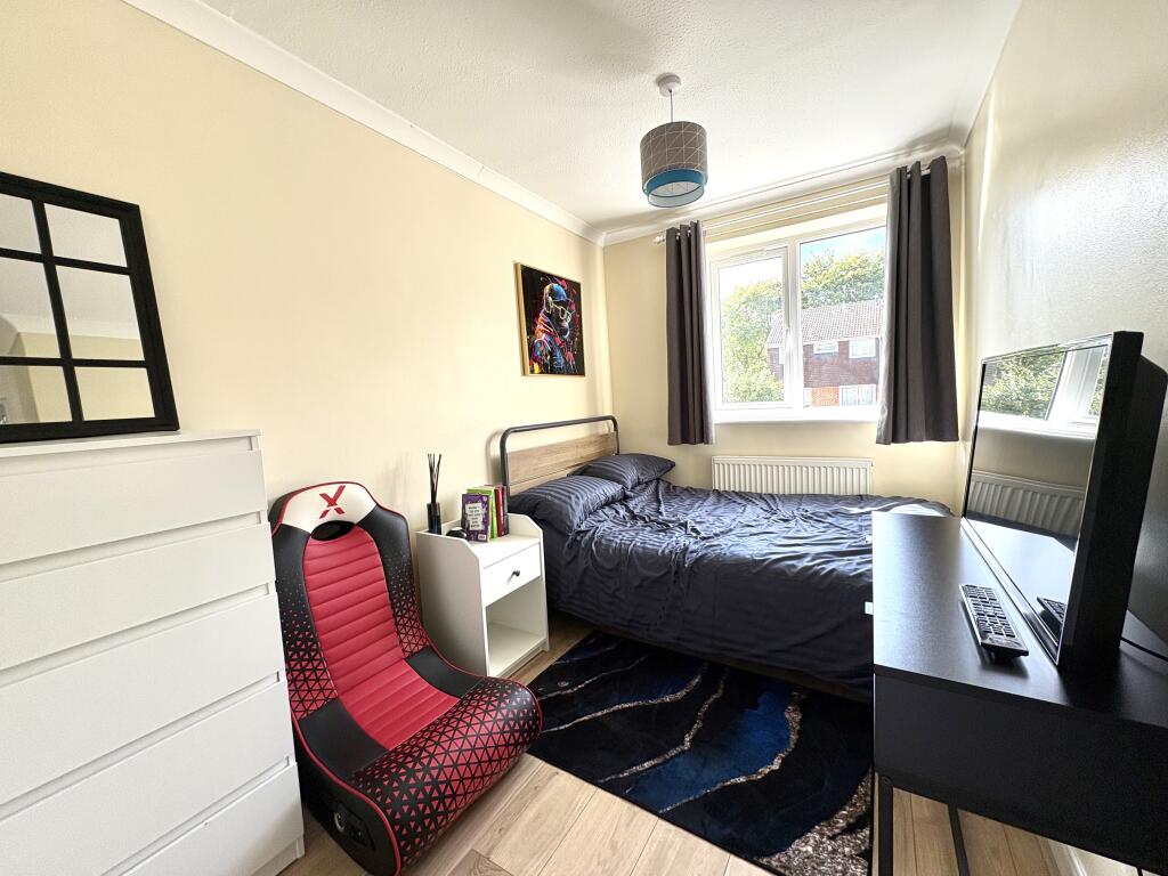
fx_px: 472
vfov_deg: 85.7
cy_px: 438
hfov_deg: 102.1
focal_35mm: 14
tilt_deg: -5.1
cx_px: 584
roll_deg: +3.1
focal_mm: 2.22
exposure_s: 1/99
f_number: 2.2
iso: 50
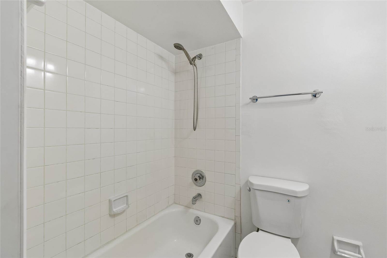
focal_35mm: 15
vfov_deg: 77.3
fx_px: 161
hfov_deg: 100.4
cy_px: 129
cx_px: 194
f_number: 7.1
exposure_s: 1/13
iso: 100
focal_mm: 10
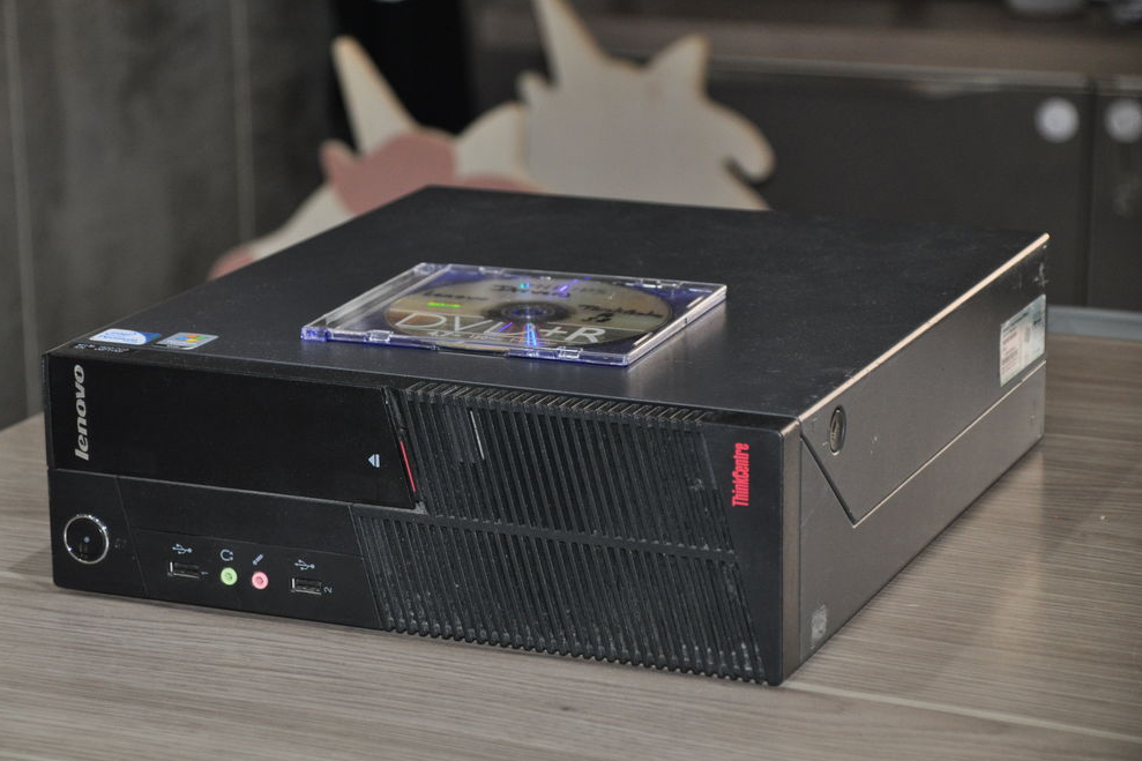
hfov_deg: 19.8
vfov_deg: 13.3
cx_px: 570
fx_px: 3267
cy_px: 382
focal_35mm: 103
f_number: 5
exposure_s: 1/60
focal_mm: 68
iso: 800
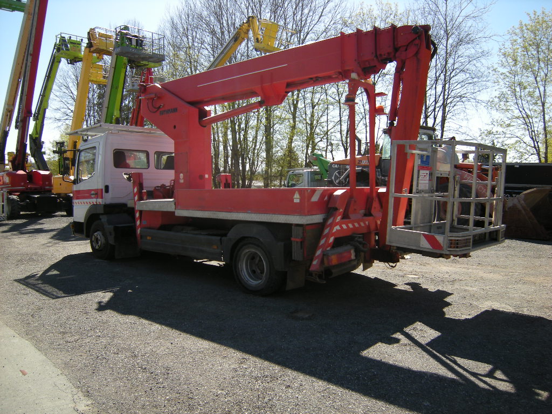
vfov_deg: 49.7
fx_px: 446
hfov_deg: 63.4
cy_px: 207
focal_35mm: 28
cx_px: 276
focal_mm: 4.7
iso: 64
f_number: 2.8
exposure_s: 1/487
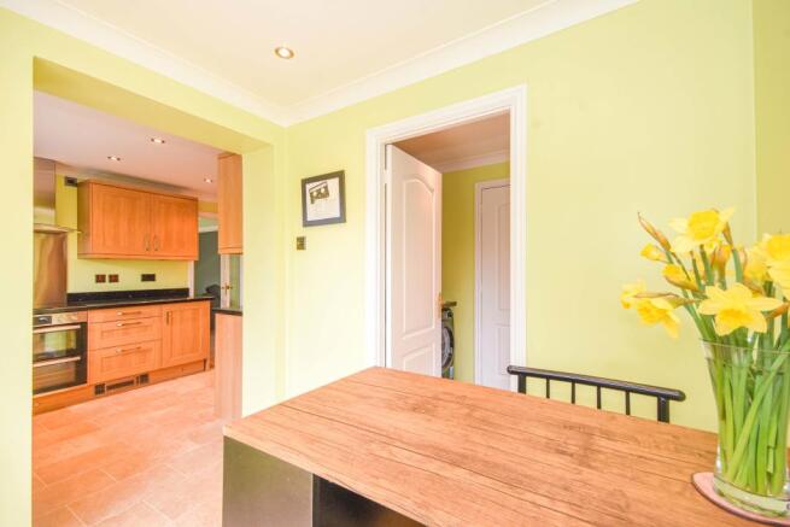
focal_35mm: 15
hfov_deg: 100.4
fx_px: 329
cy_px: 264
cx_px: 395
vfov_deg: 77.4
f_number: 8
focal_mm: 10
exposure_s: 1/30
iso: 640
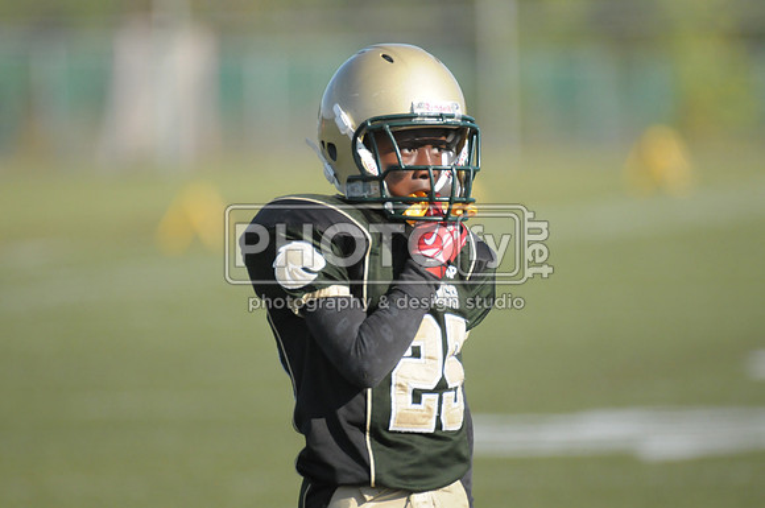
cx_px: 382
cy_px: 254
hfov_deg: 3.4
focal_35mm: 600
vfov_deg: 2.3
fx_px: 12732
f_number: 4
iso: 1600
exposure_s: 1/6400
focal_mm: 400
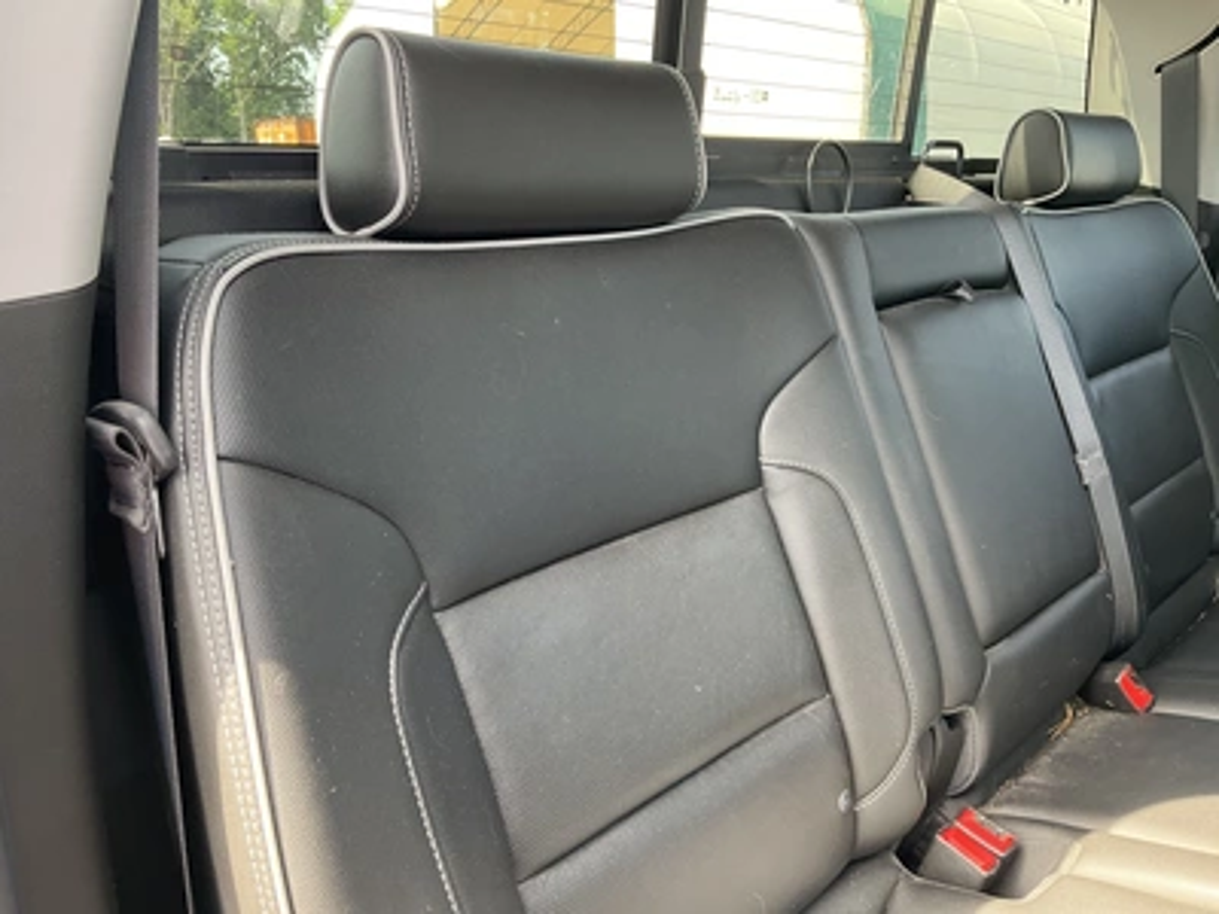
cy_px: 457
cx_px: 610
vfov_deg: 48.2
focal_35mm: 29
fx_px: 1021
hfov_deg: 61.7
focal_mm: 3
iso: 64
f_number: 1.8
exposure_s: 1/95
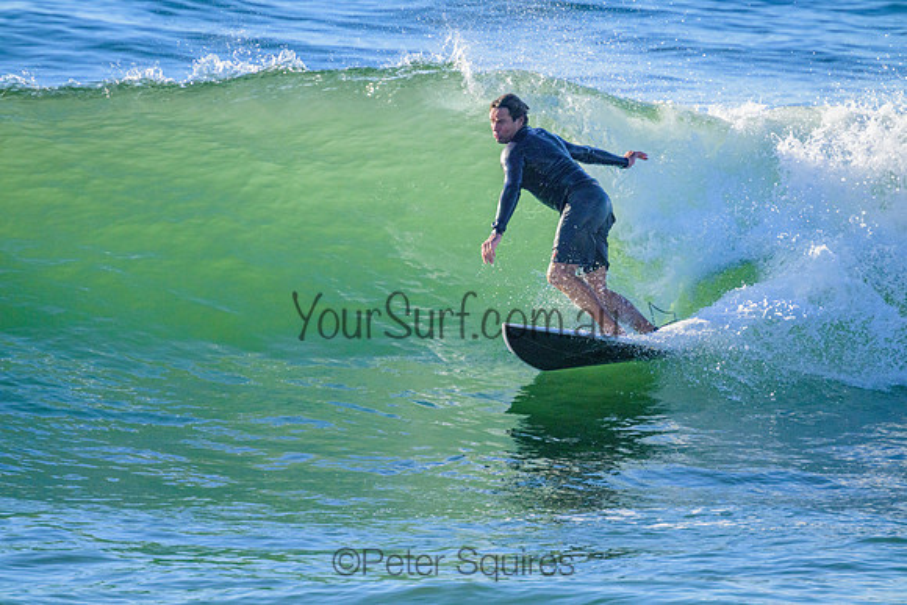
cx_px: 454
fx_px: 20159
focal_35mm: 800
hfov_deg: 2.6
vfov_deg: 1.7
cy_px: 302
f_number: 11
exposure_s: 1/2000
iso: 1600
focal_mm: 800
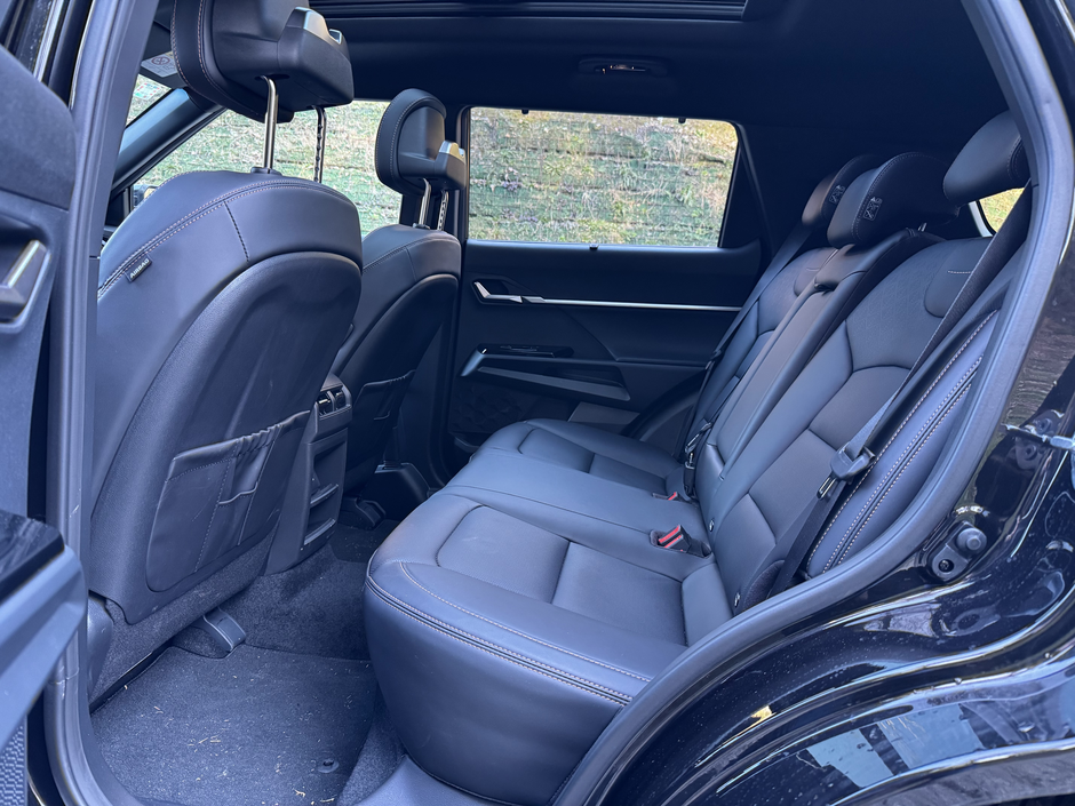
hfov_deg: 71.6
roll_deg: +0.1
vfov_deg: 56.8
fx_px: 745
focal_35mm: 24
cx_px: 538
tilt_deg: -8.5
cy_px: 403
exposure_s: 1/60
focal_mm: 6.76
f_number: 1.78
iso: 400
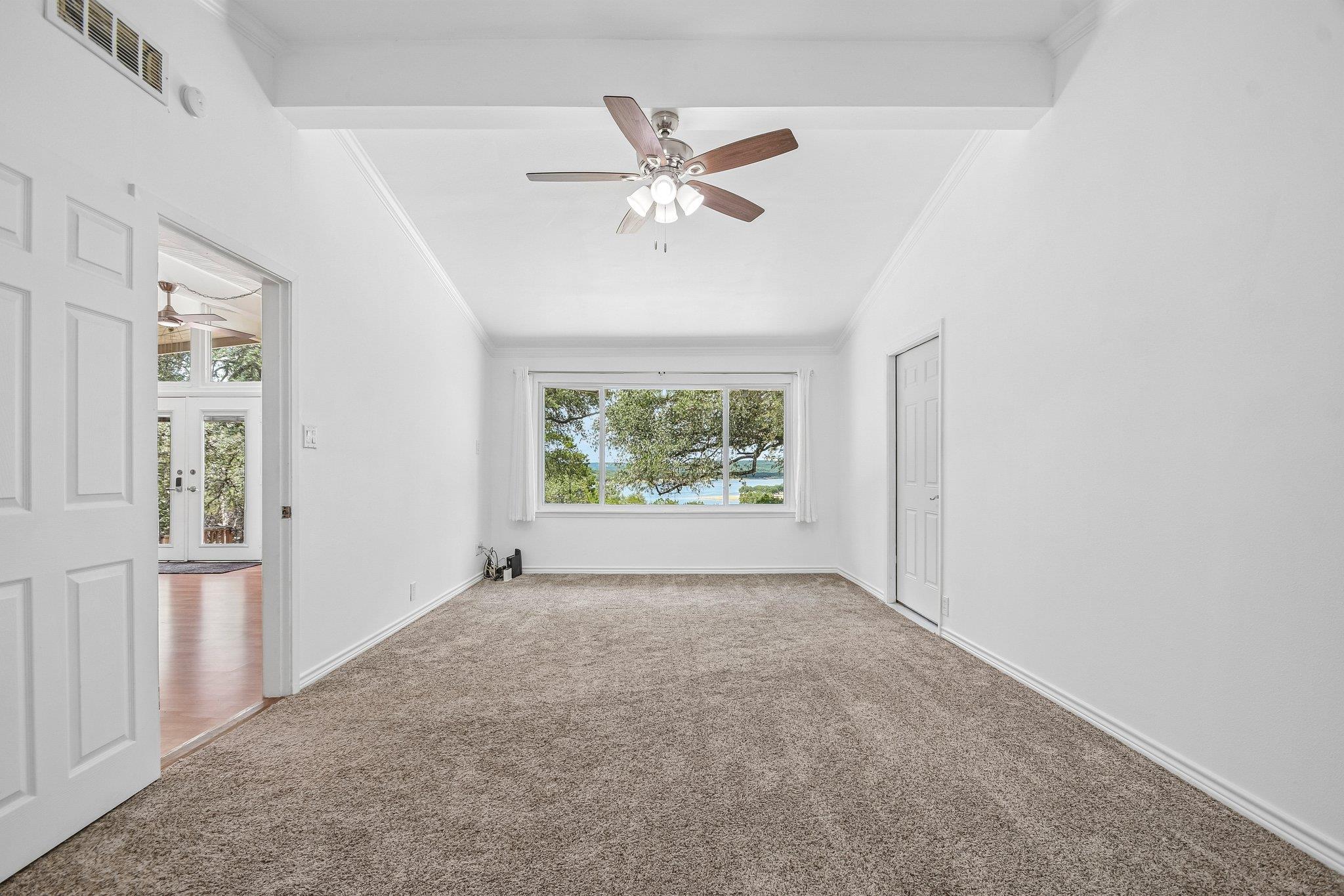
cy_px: 448
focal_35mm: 15
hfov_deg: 100.4
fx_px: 560
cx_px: 672
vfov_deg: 77.3
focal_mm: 10
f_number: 8
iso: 400
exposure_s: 1/30
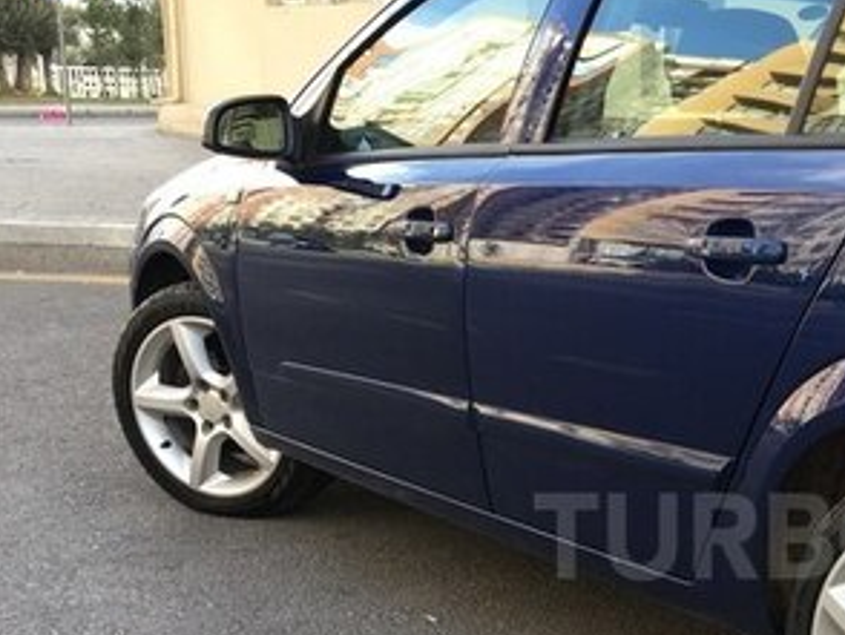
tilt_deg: -14.4
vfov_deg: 22.2
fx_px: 1588
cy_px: 536
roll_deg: -0.4
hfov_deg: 28.2
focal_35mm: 65
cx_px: 828
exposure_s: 1/100
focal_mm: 4.15
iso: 25
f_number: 2.2
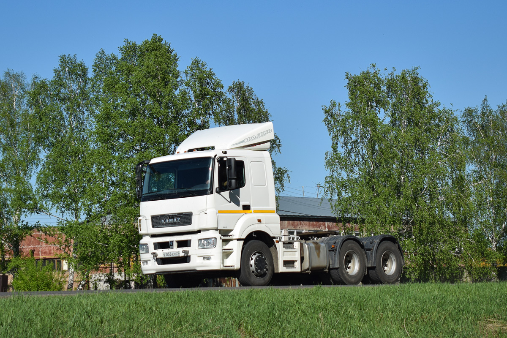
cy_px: 169
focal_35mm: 72
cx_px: 254
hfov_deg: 28.1
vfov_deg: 18.9
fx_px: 1014
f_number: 5.3
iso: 100
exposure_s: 1/1000
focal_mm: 48
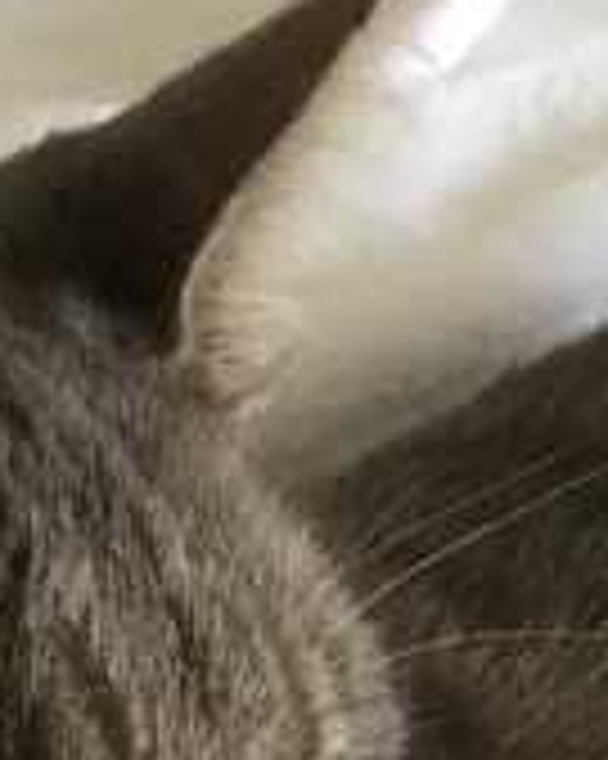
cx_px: 626
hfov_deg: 8.9
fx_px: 3872
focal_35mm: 172
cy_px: 1484
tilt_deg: -54.5
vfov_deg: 10.4
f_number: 2.2
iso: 50
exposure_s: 1/15
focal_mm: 4.15
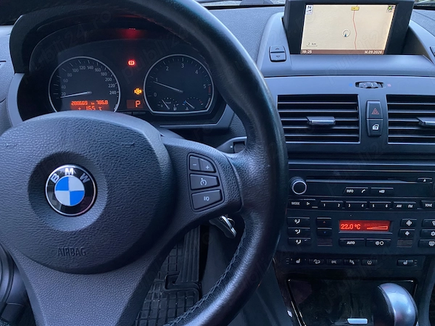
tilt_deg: -38.7
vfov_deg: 53.1
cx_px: 218
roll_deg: +2.7
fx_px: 327
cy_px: 163
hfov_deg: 67.3
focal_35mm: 26
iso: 320
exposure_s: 1/40
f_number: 1.8
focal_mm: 4.25
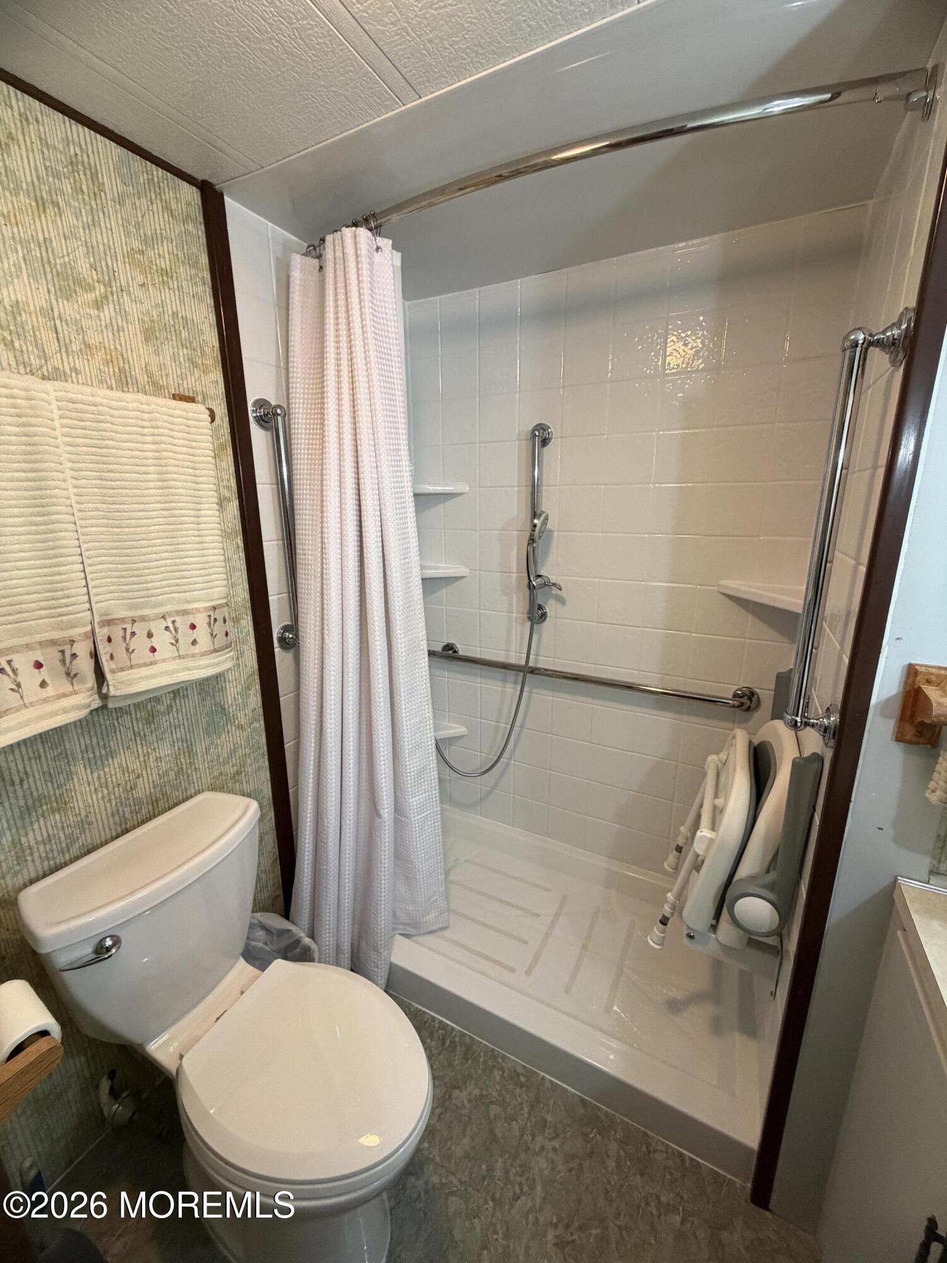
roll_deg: +1.1
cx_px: 474
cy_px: 632
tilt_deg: -14.7
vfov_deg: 102.1
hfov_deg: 85.7
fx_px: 511
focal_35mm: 14
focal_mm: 2.22
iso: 400
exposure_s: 1/60
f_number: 2.2
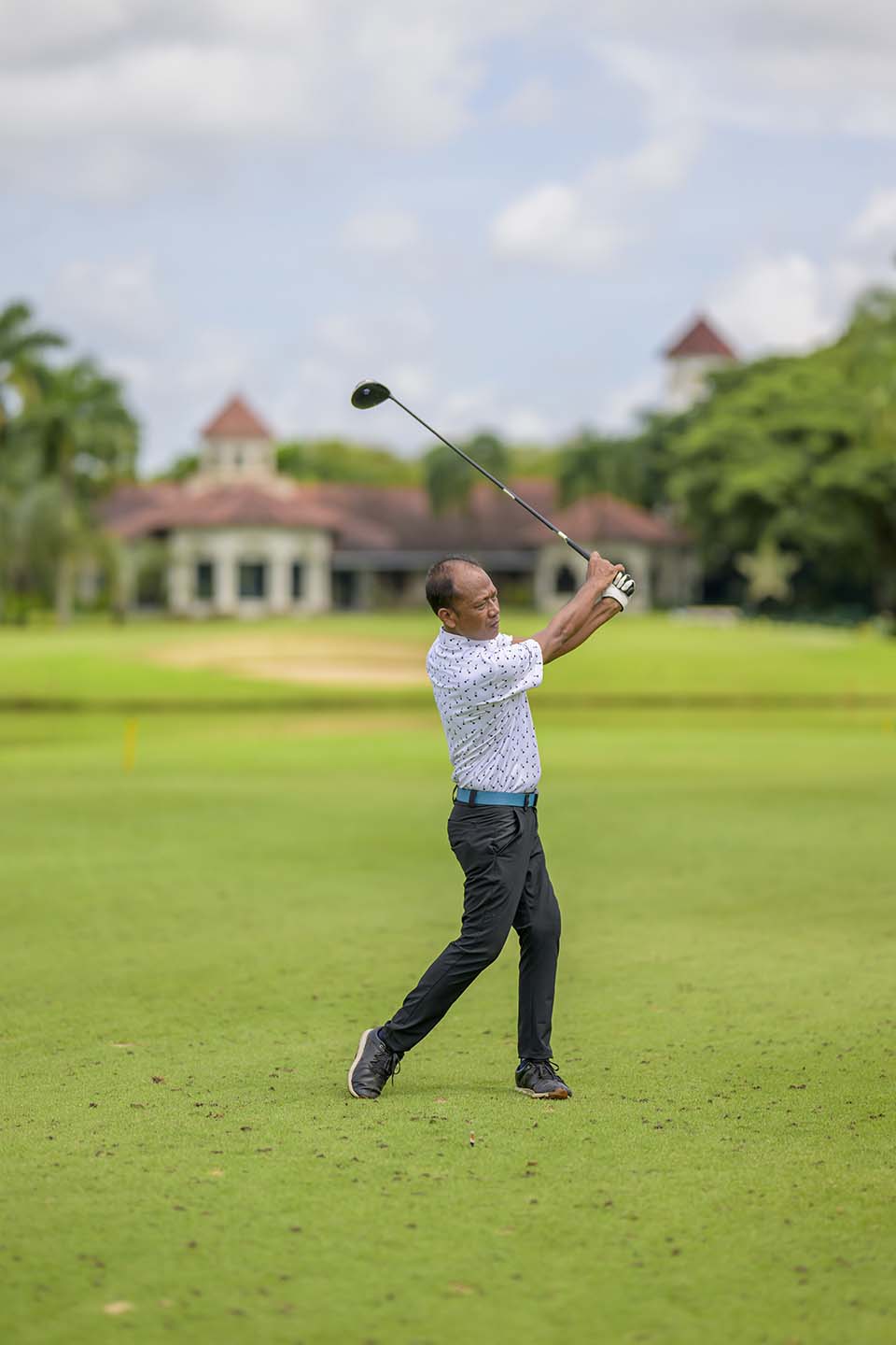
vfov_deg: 23.9
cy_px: 672
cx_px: 448
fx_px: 3173
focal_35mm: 85
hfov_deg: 16.1
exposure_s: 1/20000
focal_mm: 85
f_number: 1.2
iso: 180
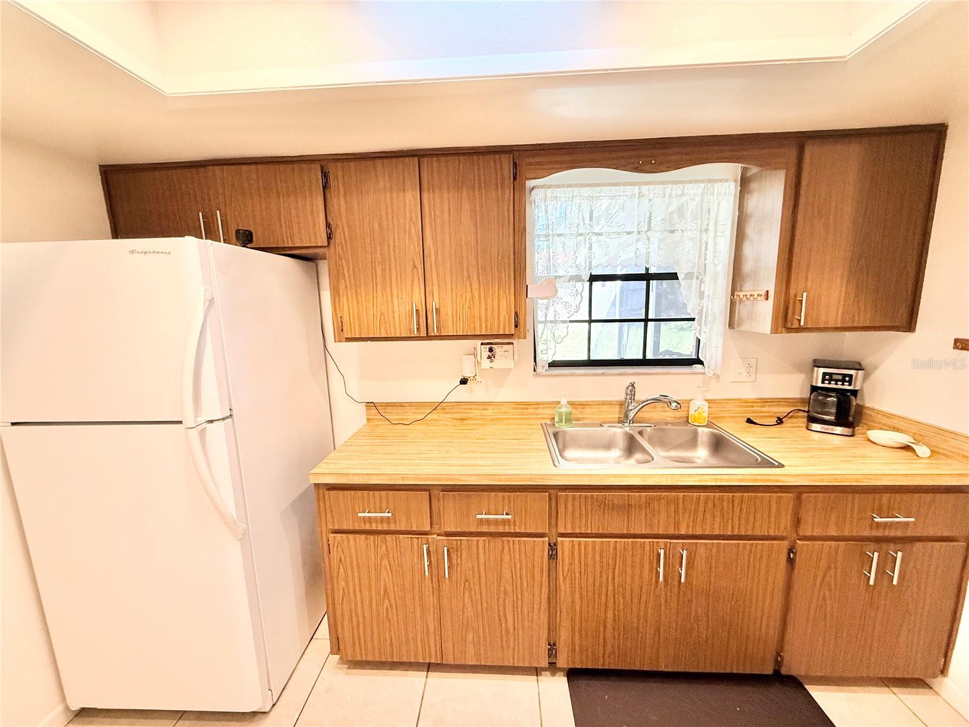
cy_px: 364
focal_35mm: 14
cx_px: 484
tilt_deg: -9.6
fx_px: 392
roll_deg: +1.7
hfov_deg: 102.1
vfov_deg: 85.7
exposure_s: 1/120
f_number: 2.2
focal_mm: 2.22
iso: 200
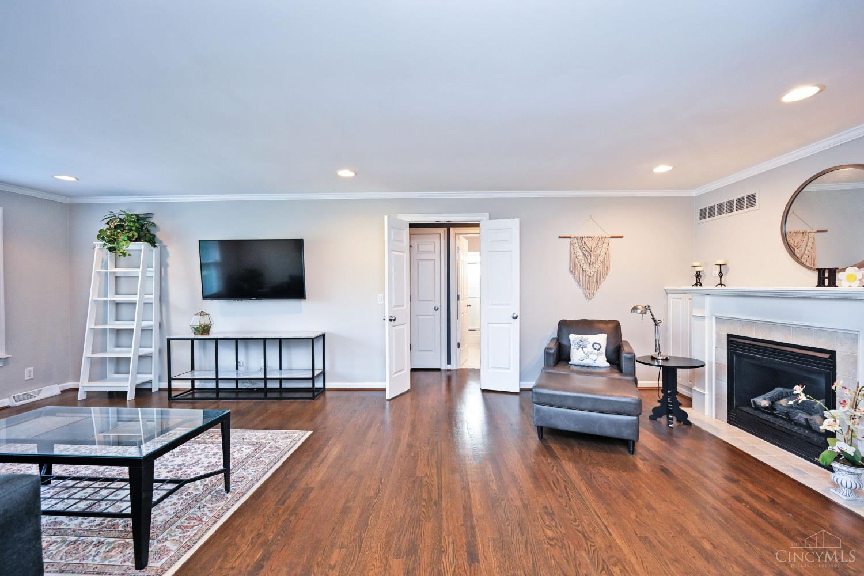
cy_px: 288
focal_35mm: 14
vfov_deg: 79.2
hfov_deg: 102.3
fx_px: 348
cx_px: 432
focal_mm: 14.5
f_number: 4
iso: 720
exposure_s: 1/60
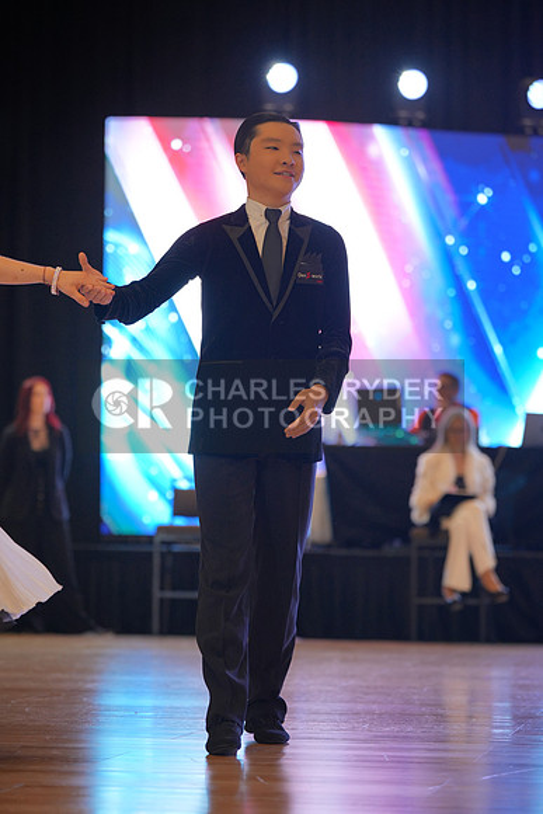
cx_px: 272
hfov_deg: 12.1
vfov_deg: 18.1
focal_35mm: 113
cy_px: 407
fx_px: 2555
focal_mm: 113
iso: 1000
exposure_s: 1/400
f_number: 2.8
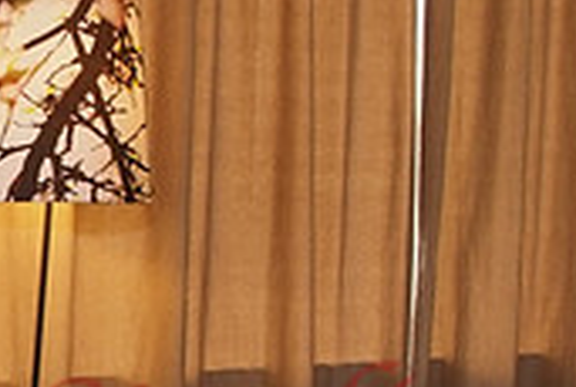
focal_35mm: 132
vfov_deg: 10.3
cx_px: -364
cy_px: 481
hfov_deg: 14.2
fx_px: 2118
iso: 800
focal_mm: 26
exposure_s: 1/60
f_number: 7.1
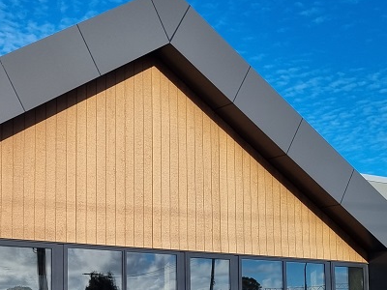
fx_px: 727
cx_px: 50
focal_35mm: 65
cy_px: 264
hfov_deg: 28.8
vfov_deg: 22.0
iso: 50
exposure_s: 1/3232
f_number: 1.8
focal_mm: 5.4
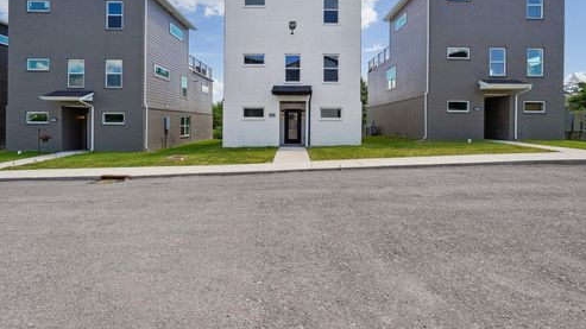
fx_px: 264
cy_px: 137
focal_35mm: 17
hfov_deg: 95.9
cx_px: 296
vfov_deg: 63.5
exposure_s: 1/400
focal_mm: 16
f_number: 11
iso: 400
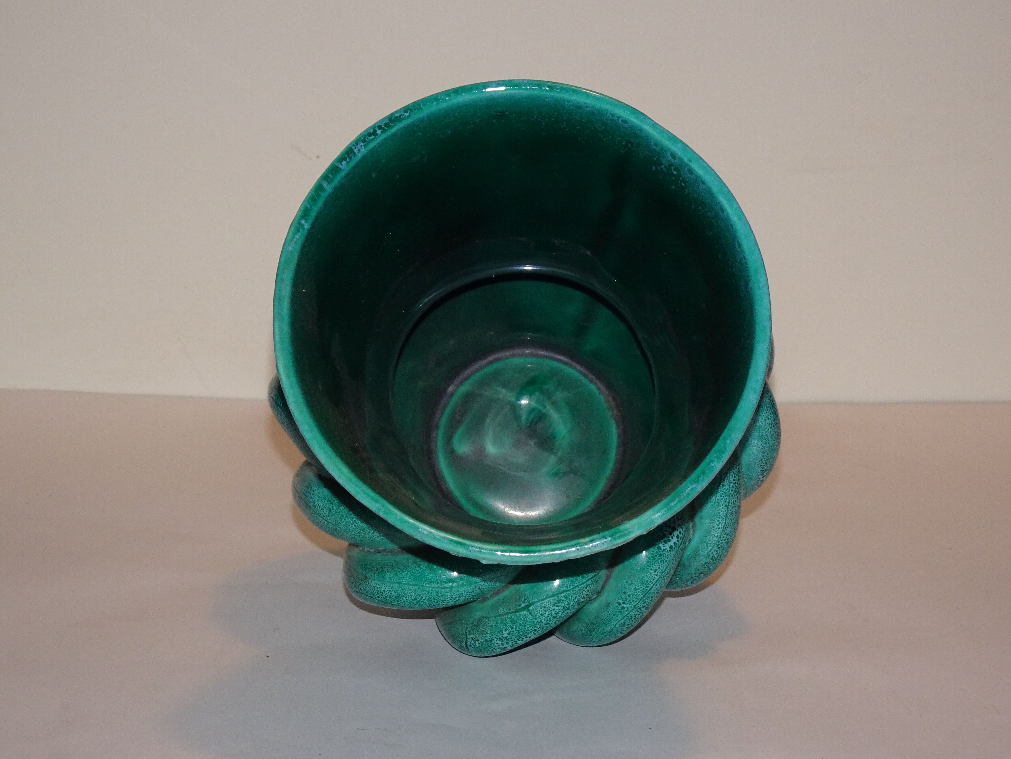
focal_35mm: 73
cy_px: 372
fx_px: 2132
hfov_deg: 26.7
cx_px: 504
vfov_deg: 20.2
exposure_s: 1/60
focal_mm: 12.01
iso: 200
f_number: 5
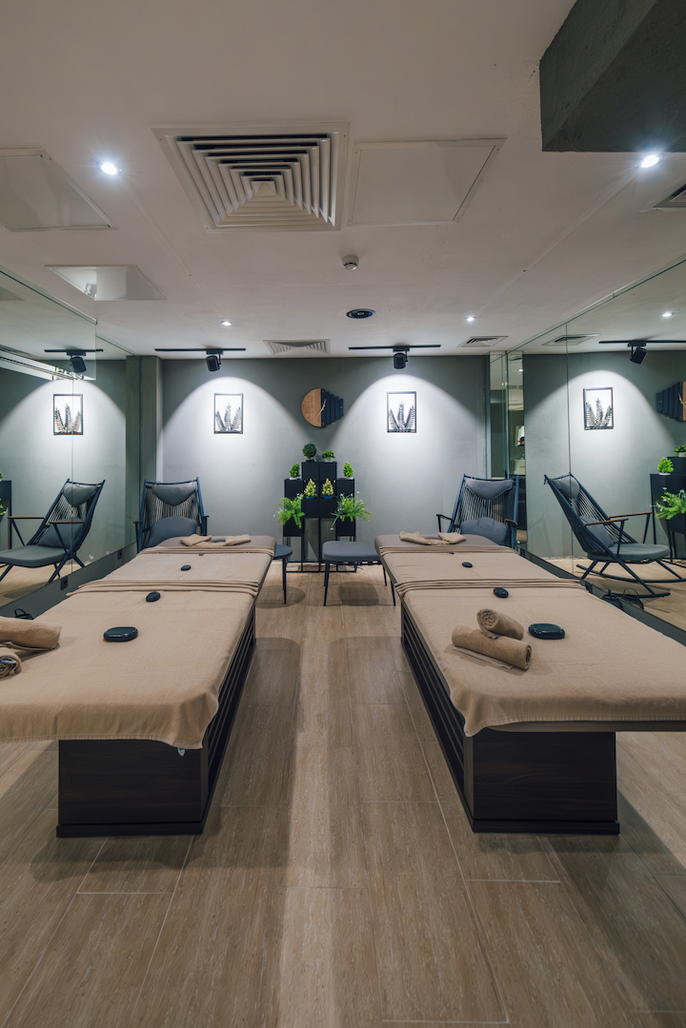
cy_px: 430
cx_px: 317
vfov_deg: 103.3
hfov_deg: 81.1
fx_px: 400
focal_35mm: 14
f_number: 2.8
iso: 1250
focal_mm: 8
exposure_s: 1/200
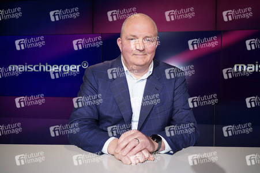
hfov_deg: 57.3
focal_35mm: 33
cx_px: 130
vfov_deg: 39.9
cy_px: 86
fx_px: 238
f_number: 5
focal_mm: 33
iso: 1600
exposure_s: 1/125
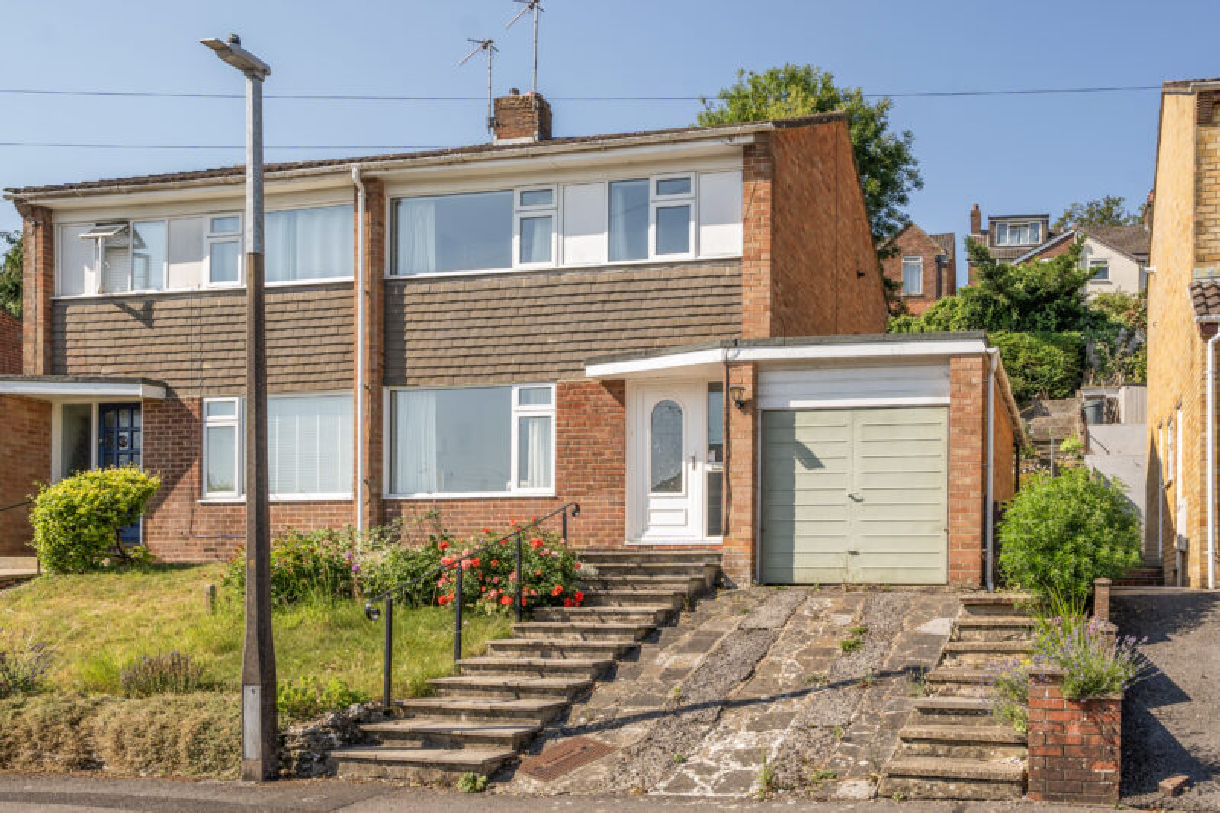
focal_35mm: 28
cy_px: 406
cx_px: 610
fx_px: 949
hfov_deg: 65.5
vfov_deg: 46.4
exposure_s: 1/320
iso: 400
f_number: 8
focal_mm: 19
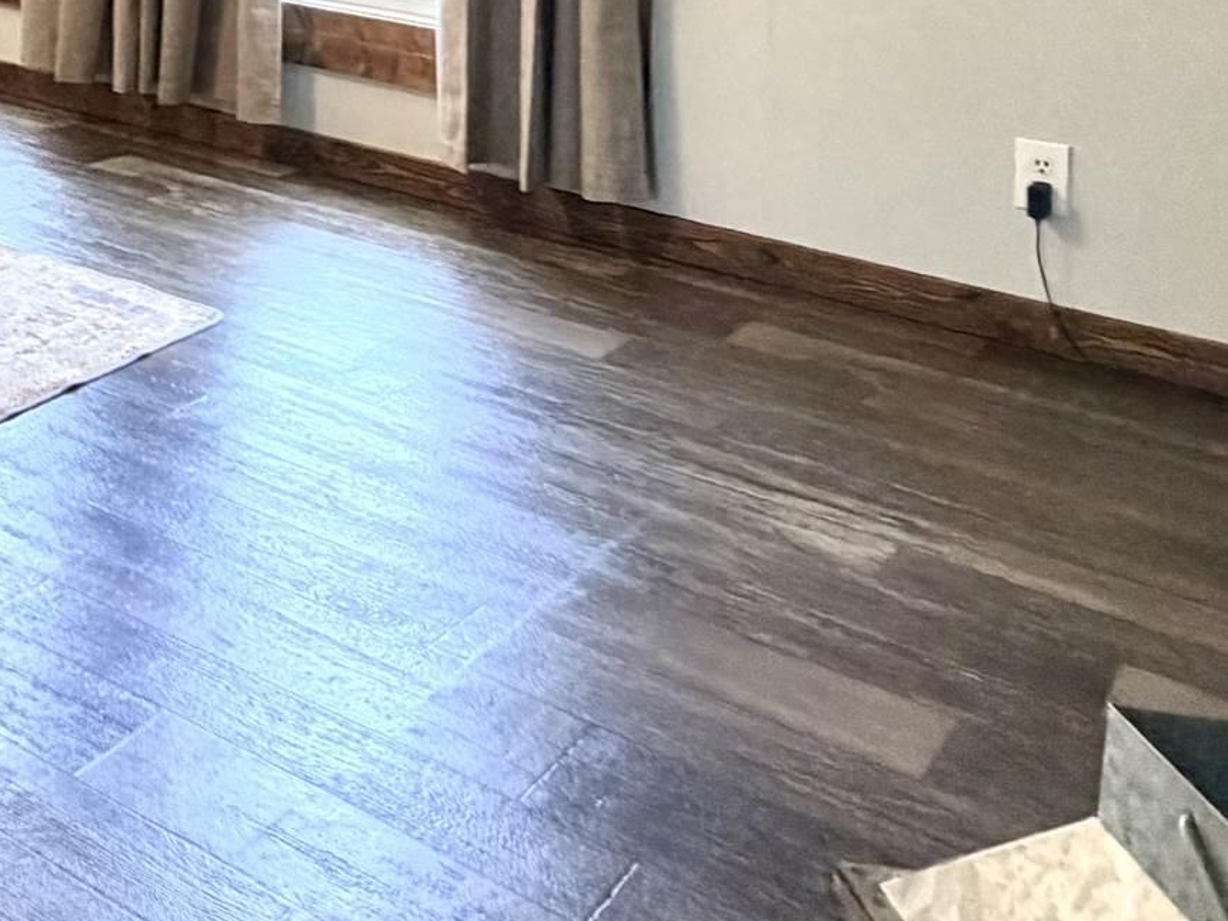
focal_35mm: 50
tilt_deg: +0.7
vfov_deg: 24.6
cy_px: -337
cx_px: -107
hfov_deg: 33.5
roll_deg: -2.9
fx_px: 1774
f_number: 2.2
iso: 320
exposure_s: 1/120
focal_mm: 2.22
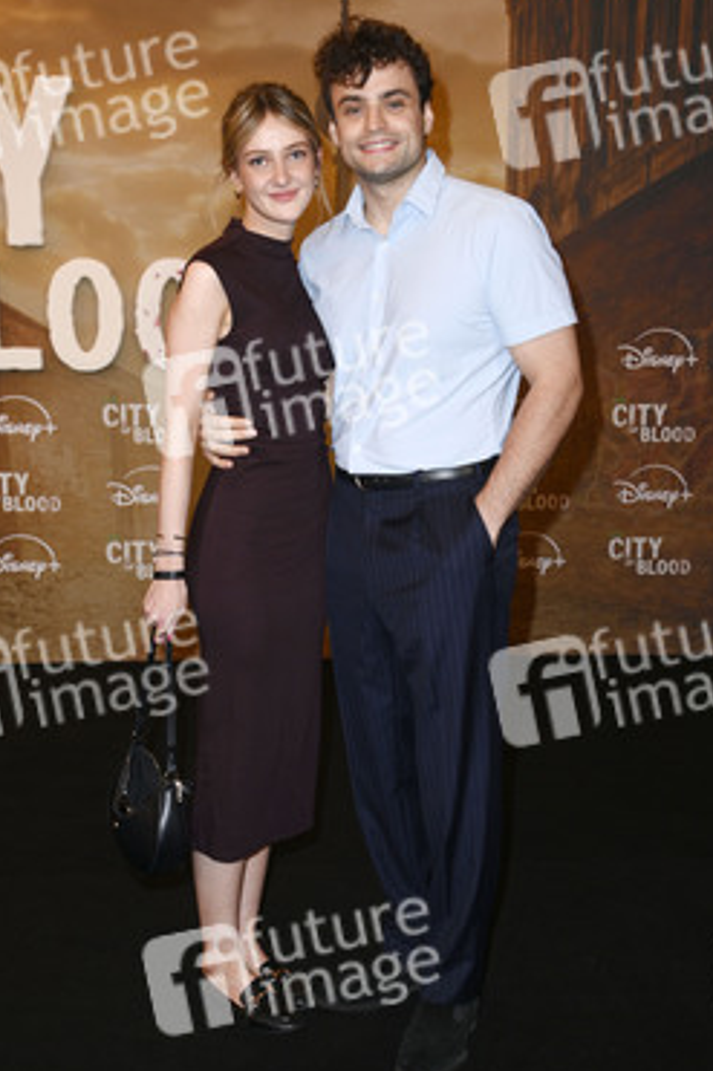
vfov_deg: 35.7
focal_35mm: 56
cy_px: 534
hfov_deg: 24.2
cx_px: 375
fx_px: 1665
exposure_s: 1/250
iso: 640
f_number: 5.6
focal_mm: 52
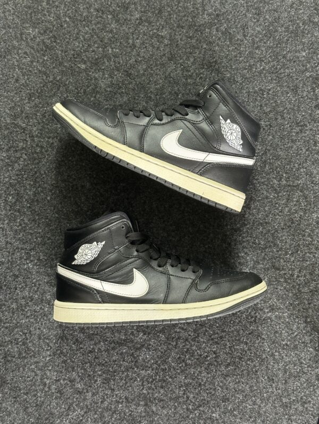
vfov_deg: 39.6
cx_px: 160
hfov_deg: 30.3
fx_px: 589
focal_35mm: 48
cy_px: 212
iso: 320
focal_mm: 6.86
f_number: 1.78
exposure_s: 1/33
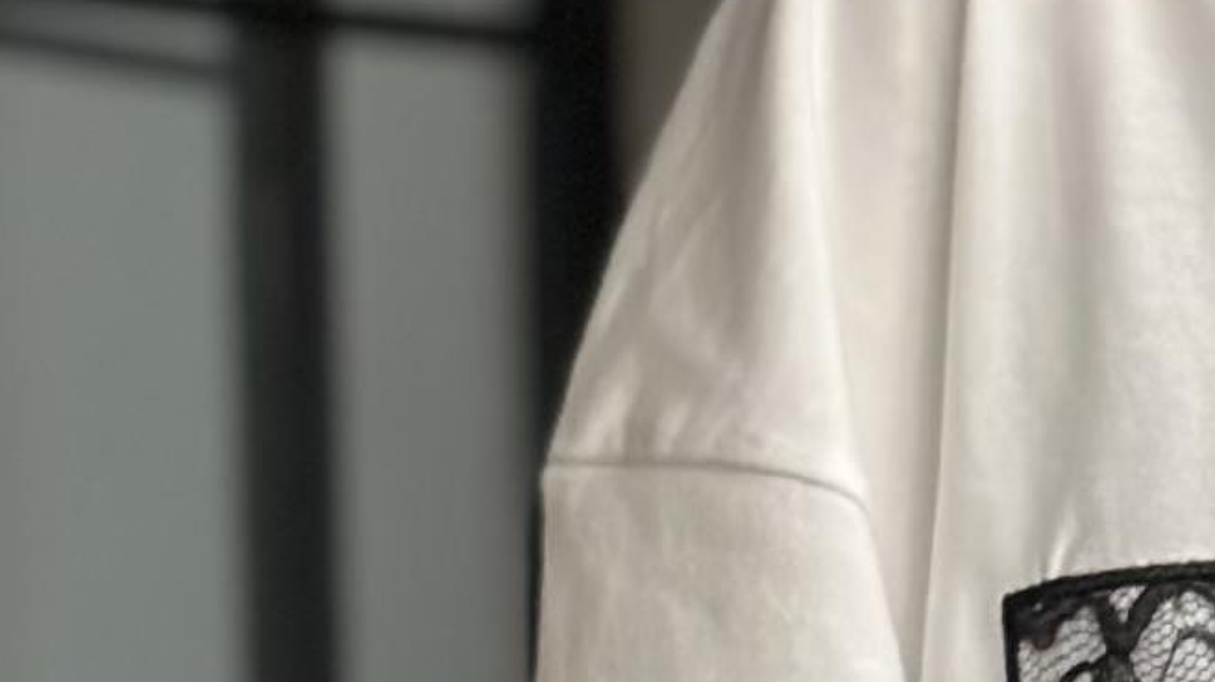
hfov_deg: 6.6
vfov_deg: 3.8
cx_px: 2127
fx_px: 10338
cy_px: 891
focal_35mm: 321
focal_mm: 6.86
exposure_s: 1/90
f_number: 1.78
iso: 125
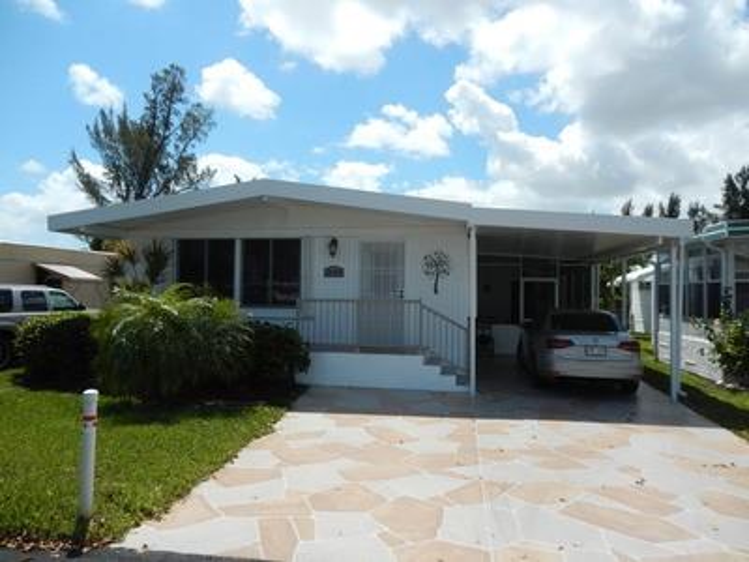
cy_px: 281
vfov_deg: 54.9
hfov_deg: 69.4
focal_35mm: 25
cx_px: 374
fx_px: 541
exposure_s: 1/500
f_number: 6.4
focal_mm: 4.5
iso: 125
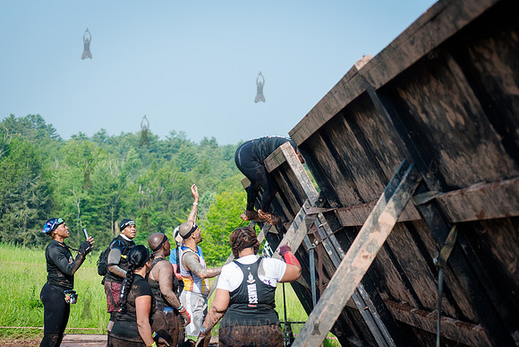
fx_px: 1154
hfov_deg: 25.4
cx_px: 260
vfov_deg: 17.1
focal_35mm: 80
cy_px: 174
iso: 250
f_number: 4.5
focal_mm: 80
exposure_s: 1/1000
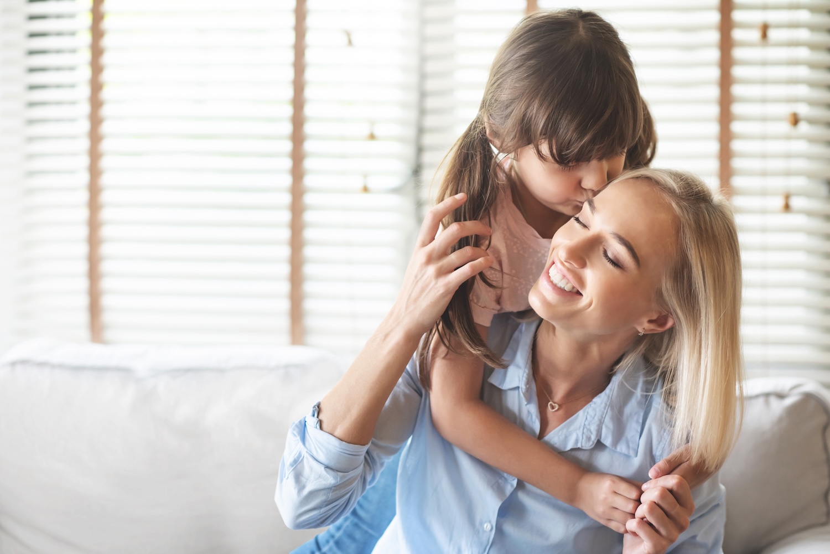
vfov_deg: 16.1
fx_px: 1960
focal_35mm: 85
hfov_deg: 23.9
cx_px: 415
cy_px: 277
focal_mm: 85
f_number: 2.8
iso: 1000
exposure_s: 1/320
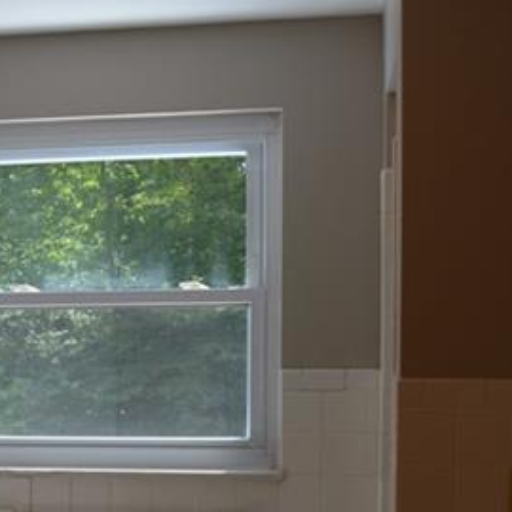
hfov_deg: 18.6
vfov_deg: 19.5
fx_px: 1456
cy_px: 489
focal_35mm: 87
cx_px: -142
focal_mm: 18
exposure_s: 1/125
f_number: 5.6
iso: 200
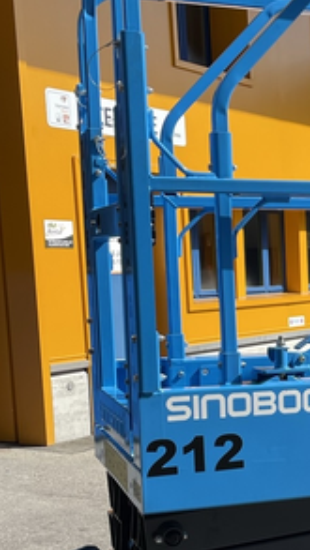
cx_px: 426
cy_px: 410
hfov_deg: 15.6
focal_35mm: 73
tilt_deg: -6.5
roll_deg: +1.9
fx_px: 1066
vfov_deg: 28.5
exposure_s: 1/1350
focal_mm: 4.2
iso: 32
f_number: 1.6
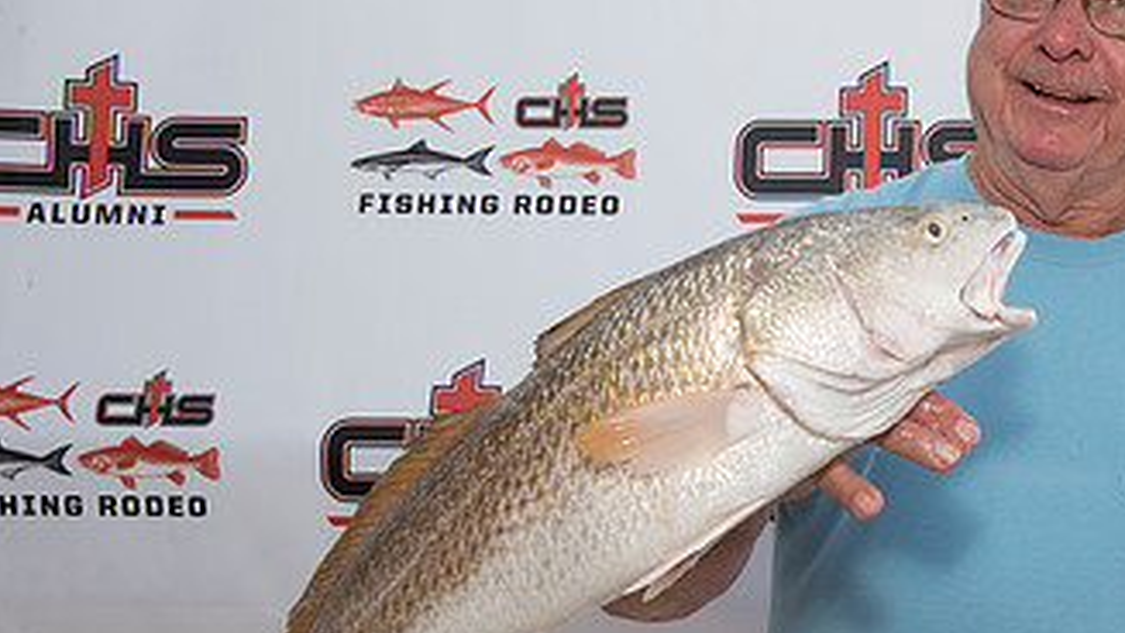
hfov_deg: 37.6
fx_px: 1551
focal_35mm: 52
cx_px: 984
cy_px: 384
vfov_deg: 23.0
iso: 250
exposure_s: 1/250
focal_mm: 28
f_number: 9
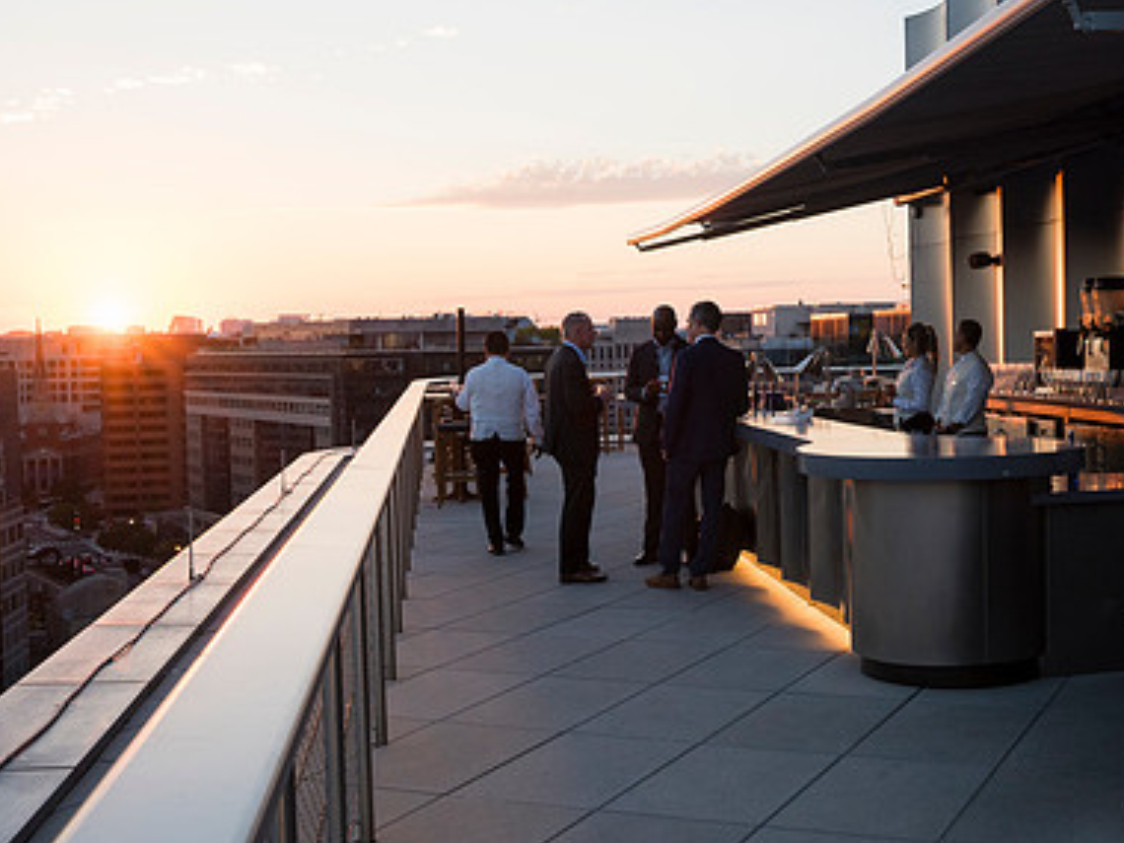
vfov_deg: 30.9
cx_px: 796
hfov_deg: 39.7
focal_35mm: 47
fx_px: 1526
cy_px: 401
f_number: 9
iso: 800
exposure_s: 1/250
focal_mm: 32
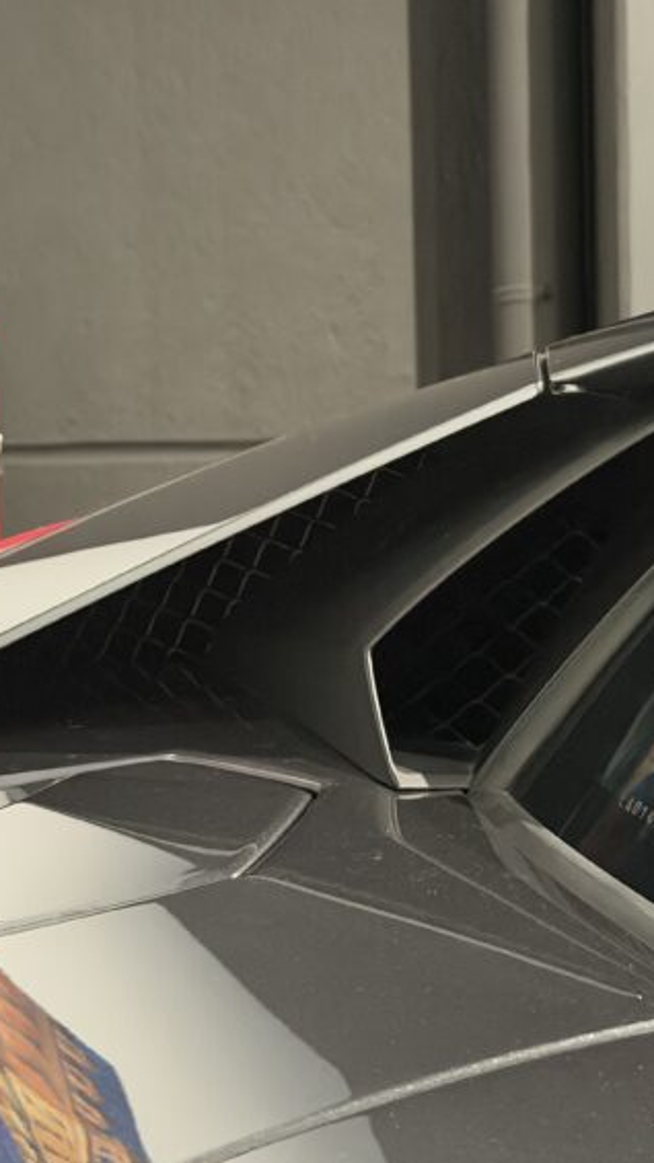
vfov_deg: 29.8
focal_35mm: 71
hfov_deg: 16.9
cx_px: 434
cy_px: 586
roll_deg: +0.0
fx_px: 2191
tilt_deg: -1.0
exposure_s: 1/30
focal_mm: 6.76
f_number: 1.78
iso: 640
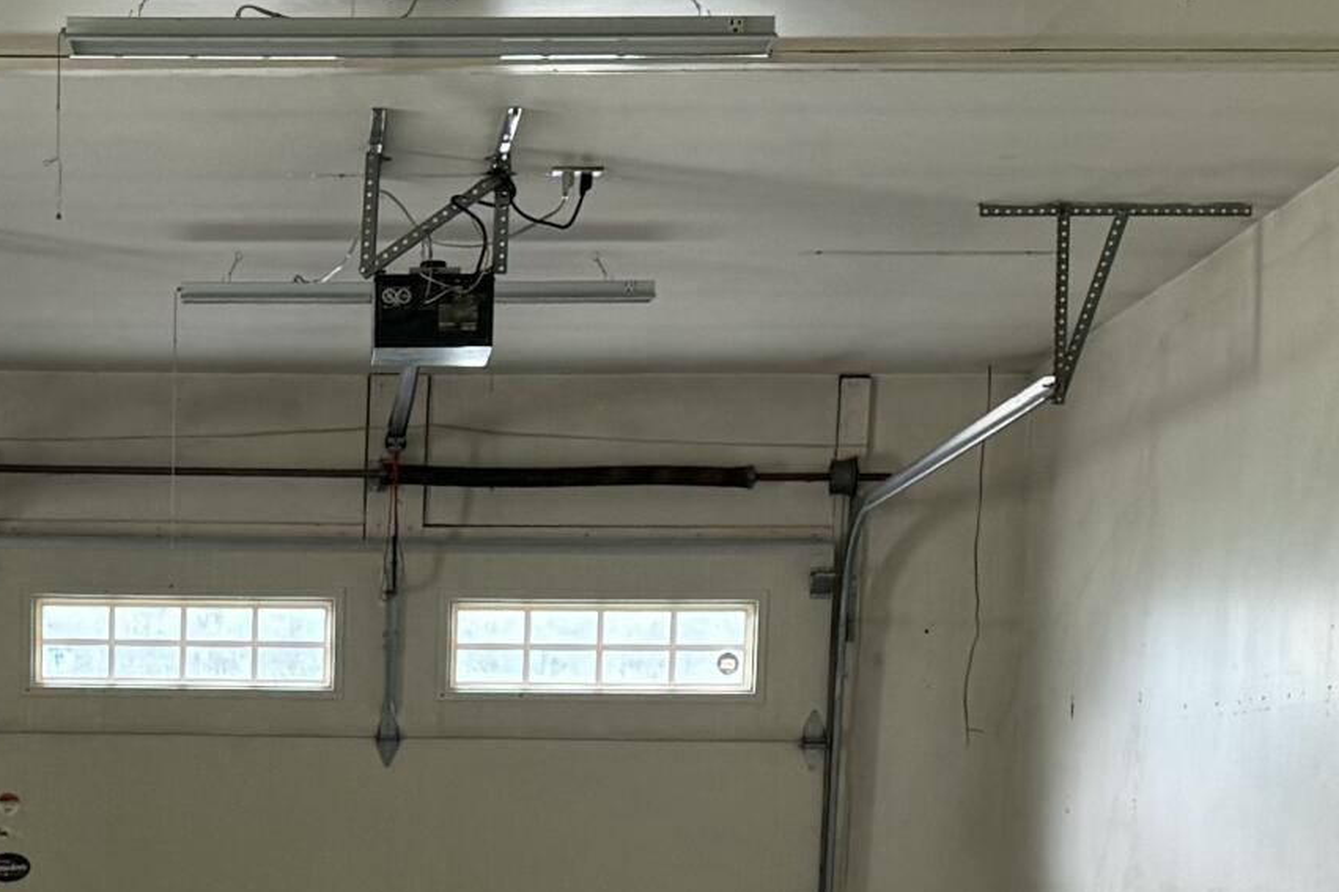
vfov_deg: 14.8
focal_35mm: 88
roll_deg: -1.6
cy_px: 1161
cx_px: 124
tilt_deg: -5.8
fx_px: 3272
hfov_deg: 22.5
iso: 200
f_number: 1.78
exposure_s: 1/69
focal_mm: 6.76
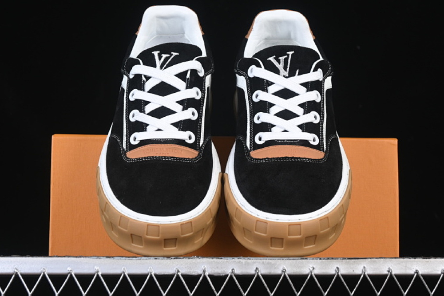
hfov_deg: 25.1
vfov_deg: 16.9
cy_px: 158
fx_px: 999
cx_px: 224
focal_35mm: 81
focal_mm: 50
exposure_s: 1/50
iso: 160
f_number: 6.3
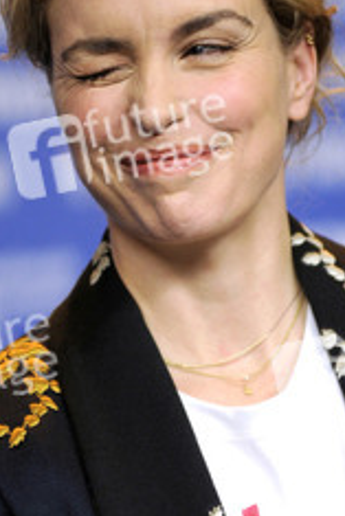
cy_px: 257
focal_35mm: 341
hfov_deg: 4.0
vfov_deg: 6.0
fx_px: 4894
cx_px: 186
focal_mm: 200
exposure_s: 1/640
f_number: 2.8
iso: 1250
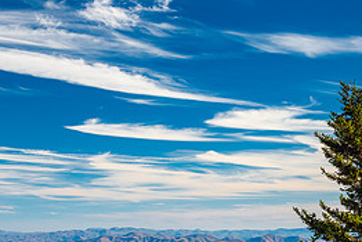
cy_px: 259
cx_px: 264
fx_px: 845
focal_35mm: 84
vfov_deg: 15.9
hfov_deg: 24.0
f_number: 11
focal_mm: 38
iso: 200
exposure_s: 1/160
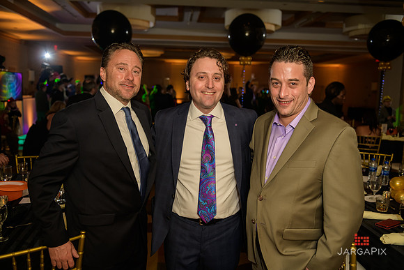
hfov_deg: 58.7
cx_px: 202
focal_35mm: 32
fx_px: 359
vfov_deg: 41.1
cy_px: 135
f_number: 3.2
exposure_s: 1/125
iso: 640
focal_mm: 32
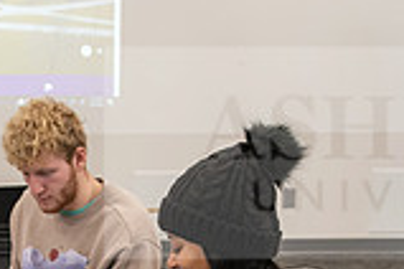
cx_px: 28
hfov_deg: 15.8
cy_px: 354
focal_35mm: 128
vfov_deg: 10.5
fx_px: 1436
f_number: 3.5
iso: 800
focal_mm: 35
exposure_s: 1/100
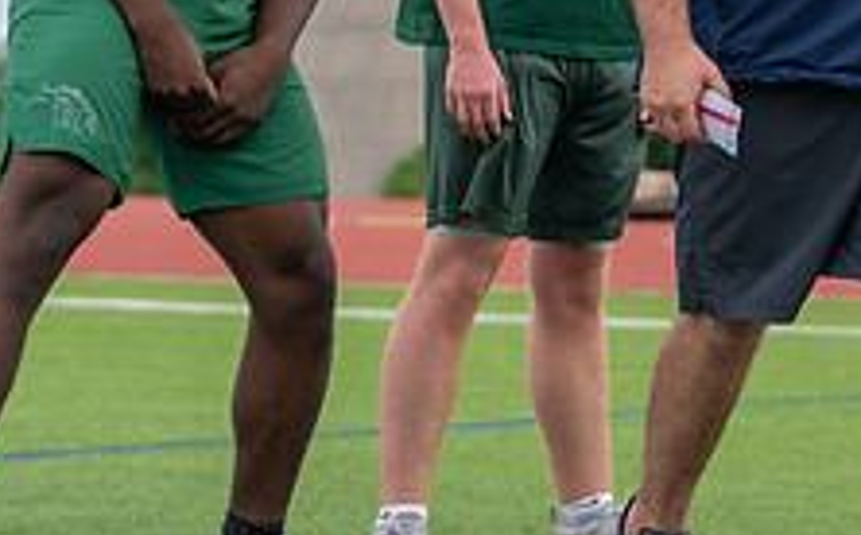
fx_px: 5108
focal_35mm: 218
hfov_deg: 9.6
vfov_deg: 6.0
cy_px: 9
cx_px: 736
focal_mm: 74
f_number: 3.5
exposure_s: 1/1250
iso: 160
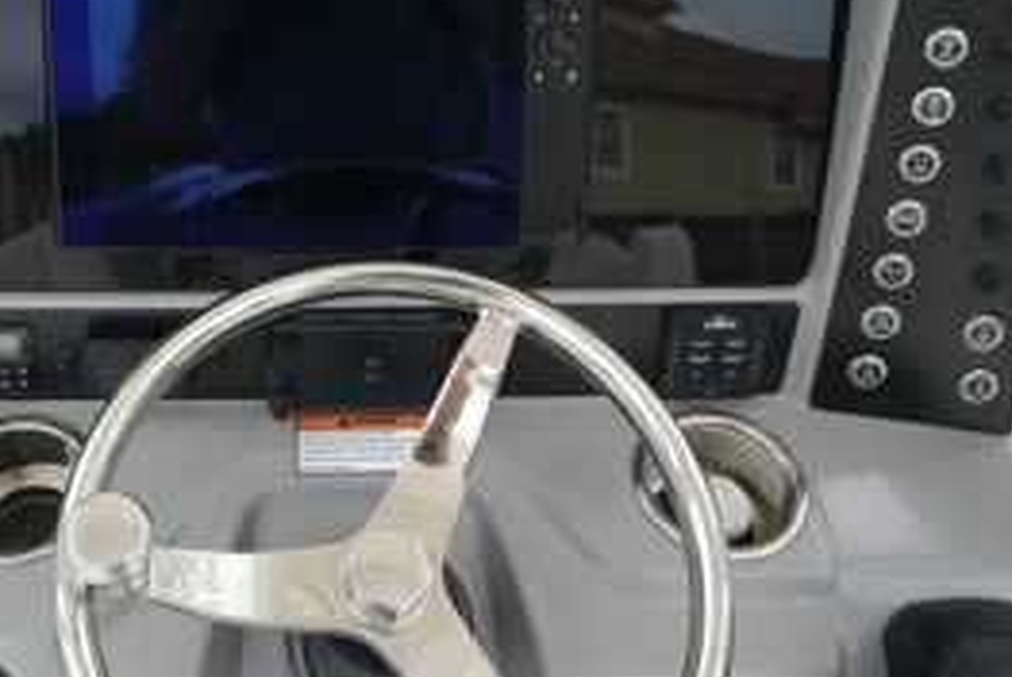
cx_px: 289
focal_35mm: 41
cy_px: 154
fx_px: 1154
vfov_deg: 32.0
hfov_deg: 46.1
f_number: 4.5
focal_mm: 12
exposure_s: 1/160
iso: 100
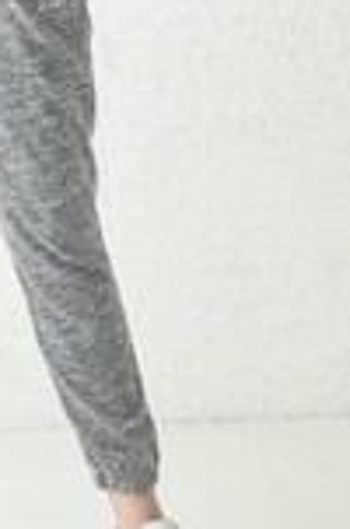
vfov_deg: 12.2
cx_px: -88
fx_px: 2417
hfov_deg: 8.2
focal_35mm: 165
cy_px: -84
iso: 100
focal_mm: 46
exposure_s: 1/160
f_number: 5.6
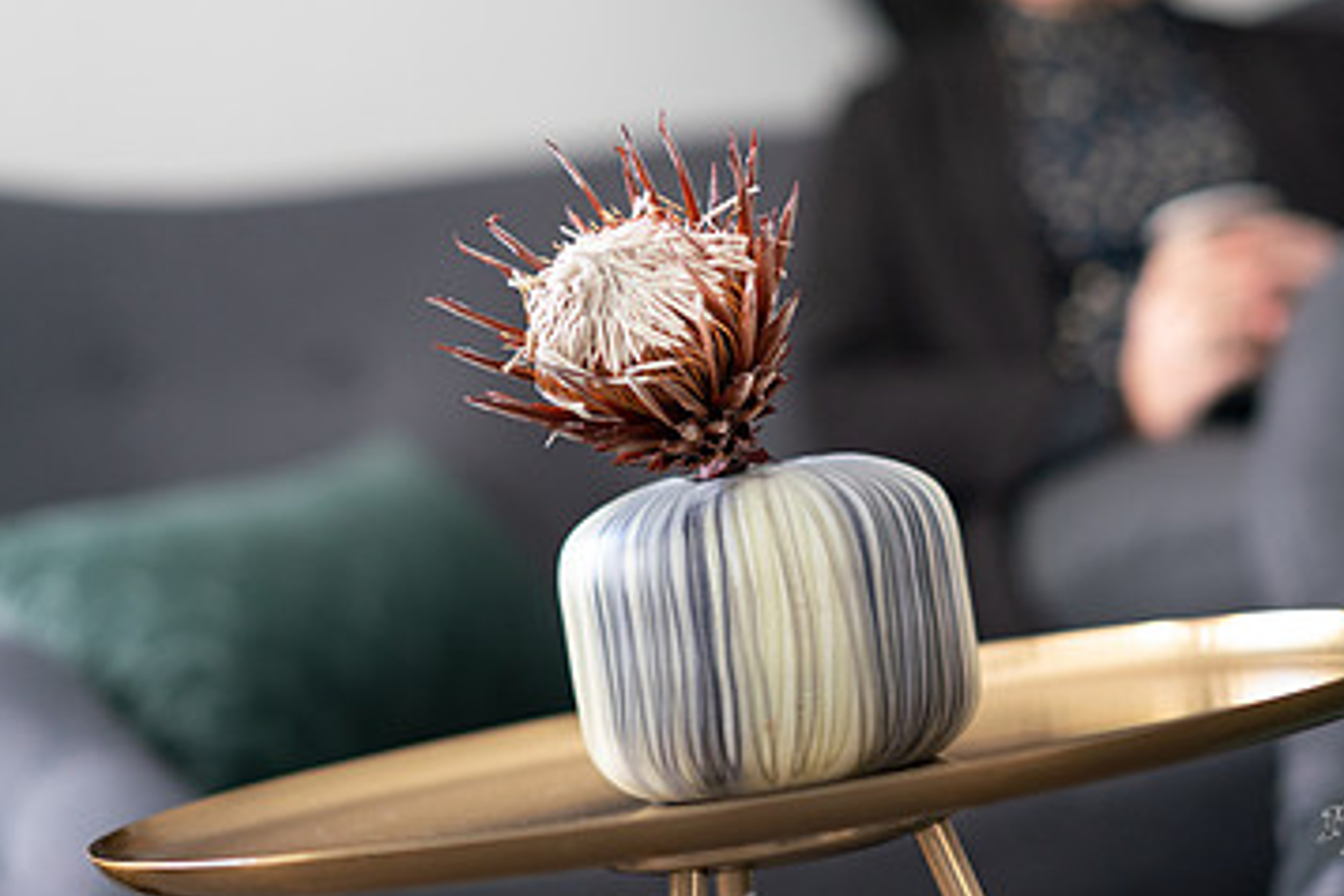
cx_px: 715
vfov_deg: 9.9
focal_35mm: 138
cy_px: 273
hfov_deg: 14.9
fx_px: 5152
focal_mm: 85
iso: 1000
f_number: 1.4
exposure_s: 1/250
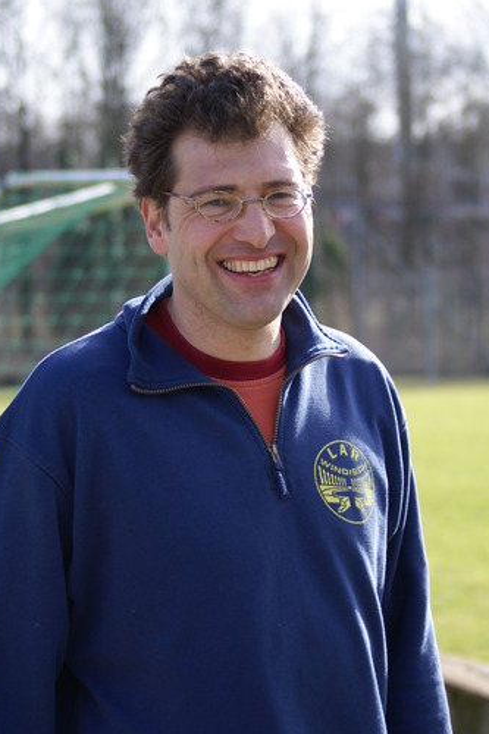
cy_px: 368
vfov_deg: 16.9
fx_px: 2478
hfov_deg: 11.3
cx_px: 247
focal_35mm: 122
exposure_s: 1/250
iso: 125
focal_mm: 75
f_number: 4.5
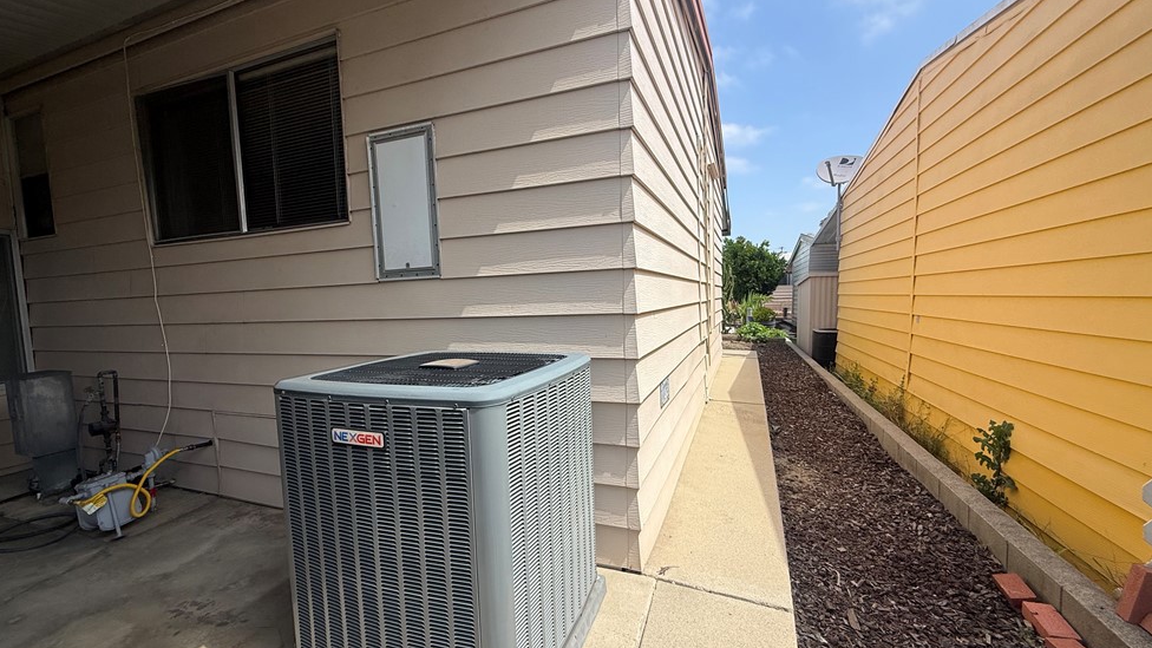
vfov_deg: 67.1
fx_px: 489
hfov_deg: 99.3
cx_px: 557
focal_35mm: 16
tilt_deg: -2.7
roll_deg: +1.7
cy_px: 338
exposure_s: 1/1534
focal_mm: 2.22
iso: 50
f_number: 2.2
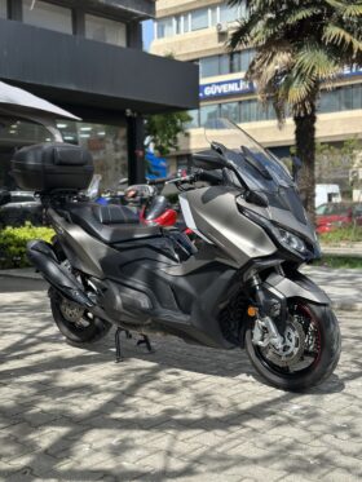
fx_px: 669
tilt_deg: -2.9
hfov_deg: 30.3
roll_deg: -0.3
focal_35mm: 48
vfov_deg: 39.6
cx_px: 181
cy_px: 241
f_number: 1.78
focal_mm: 6.86
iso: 100
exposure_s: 1/3058
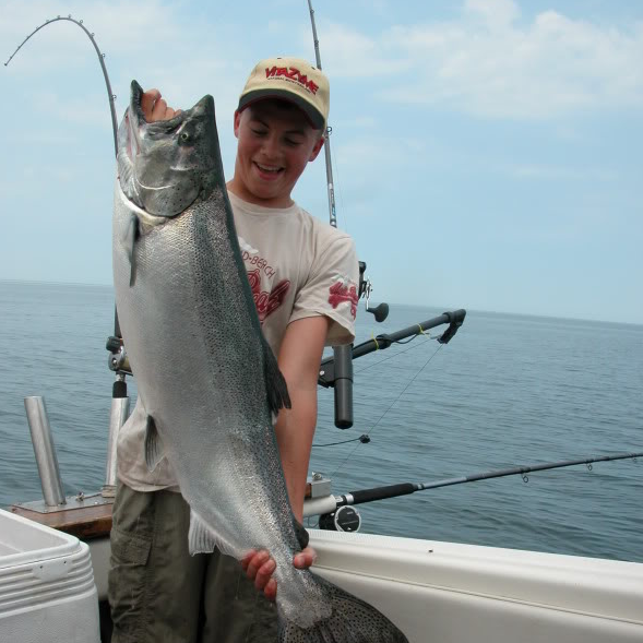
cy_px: 426
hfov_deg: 40.0
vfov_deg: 39.6
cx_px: 317
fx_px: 883
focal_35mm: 42
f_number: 6.3
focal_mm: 8.9
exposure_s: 1/395
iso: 100
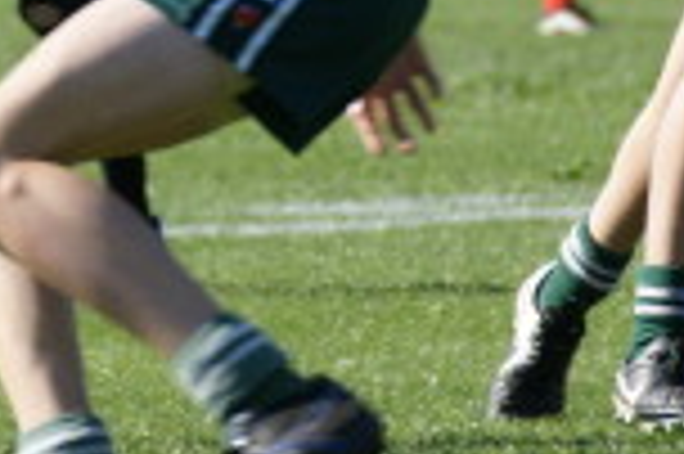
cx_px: -320
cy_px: -110
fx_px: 25812
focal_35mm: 1360
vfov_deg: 1.0
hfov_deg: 1.5
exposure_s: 1/640
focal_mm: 230
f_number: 5.6
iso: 200
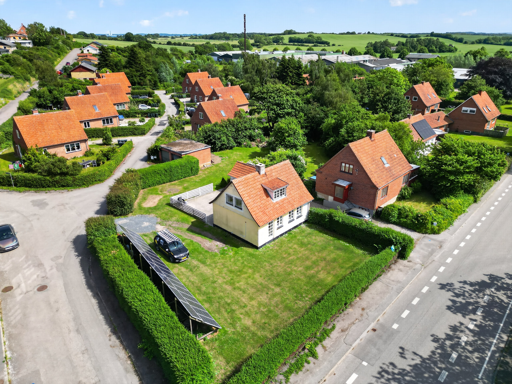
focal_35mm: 24
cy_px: 192
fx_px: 355
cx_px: 256
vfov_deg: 56.8
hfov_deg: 71.6
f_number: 1.7
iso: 130
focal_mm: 6.7
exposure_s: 1/2500
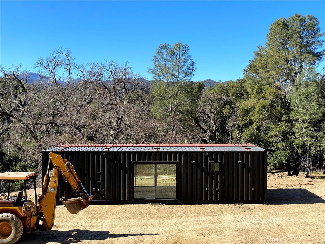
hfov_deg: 36.8
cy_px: 122
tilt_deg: -1.7
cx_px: 162
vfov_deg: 28.0
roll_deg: -0.3
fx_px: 488
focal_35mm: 52
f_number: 2
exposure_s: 1/1370
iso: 20
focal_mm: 6
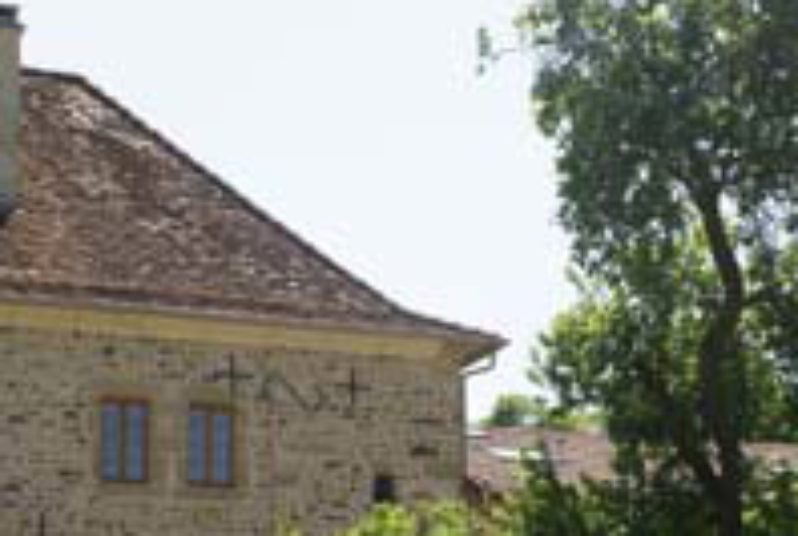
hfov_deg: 22.3
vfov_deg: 14.9
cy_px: 504
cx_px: 447
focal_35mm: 91
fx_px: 2022
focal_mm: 30
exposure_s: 1/200
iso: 100
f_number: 9
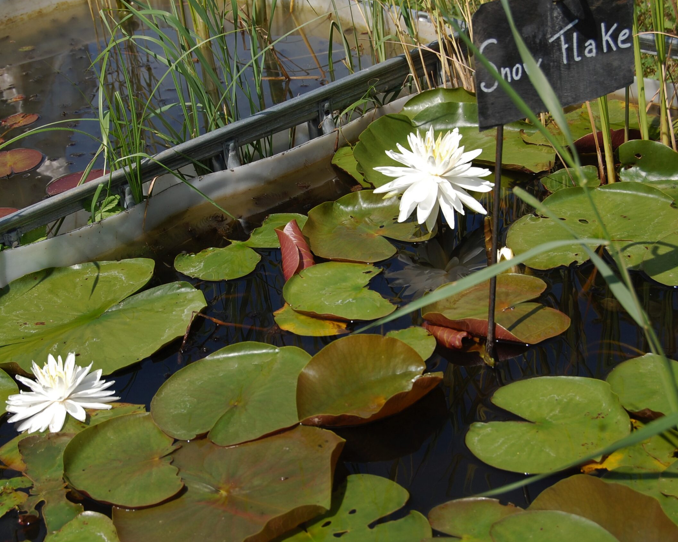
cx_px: 313
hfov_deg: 27.9
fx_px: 1364
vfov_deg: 22.5
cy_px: 271
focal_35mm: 68
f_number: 9
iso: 200
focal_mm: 40
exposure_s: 1/320
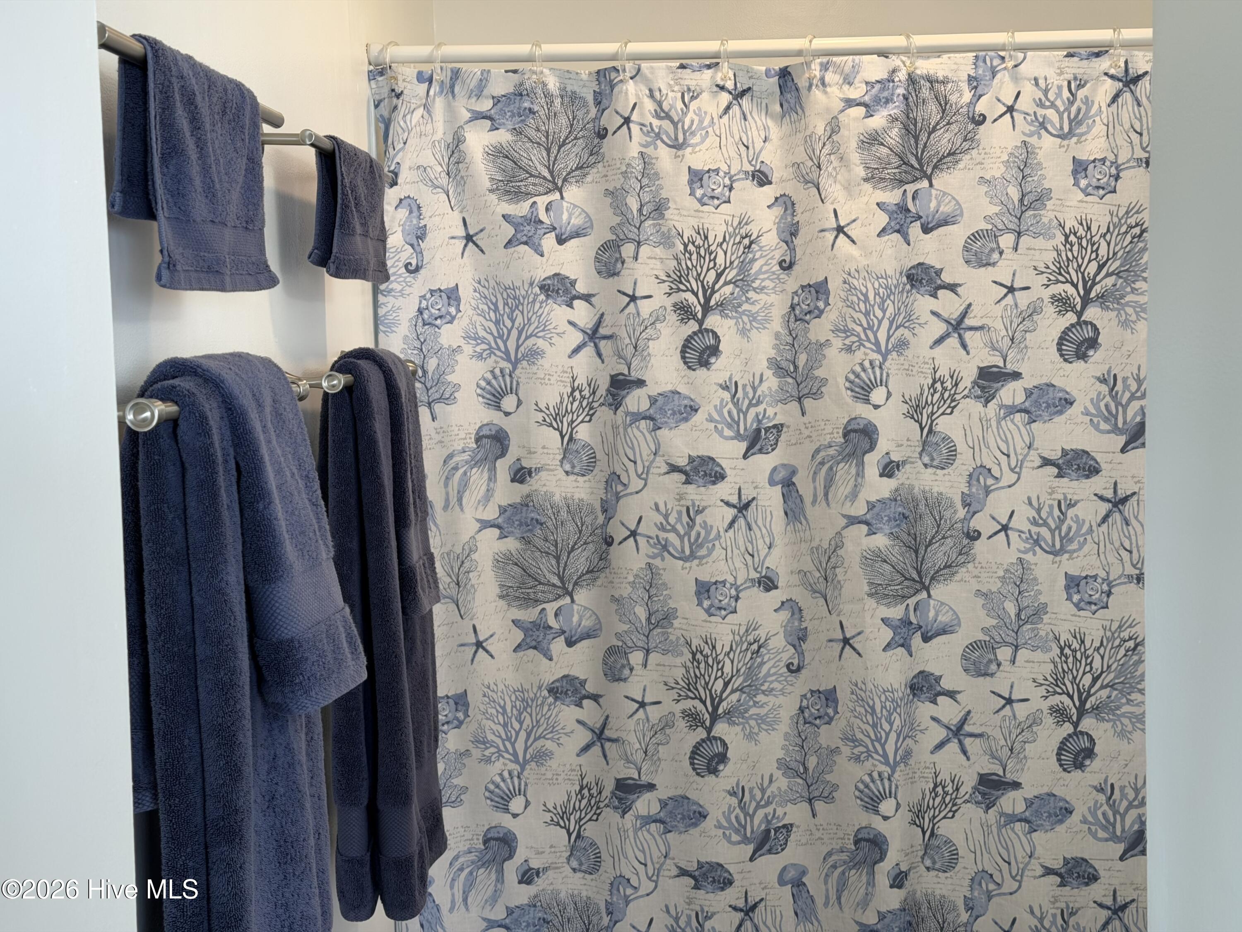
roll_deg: +1.9
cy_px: 466
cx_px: 621
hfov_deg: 39.7
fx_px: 1722
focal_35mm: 48
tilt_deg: -6.3
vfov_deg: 30.3
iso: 64
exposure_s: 1/120
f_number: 1.78
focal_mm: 6.76
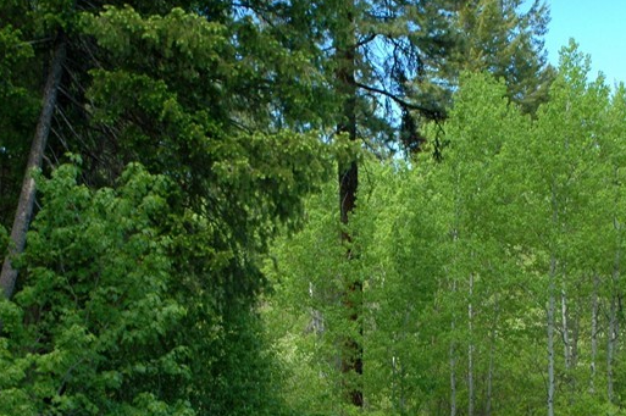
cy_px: 264
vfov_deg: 15.3
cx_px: 386
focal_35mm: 89
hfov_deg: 22.8
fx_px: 1546
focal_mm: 28
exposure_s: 1/80
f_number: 4.5
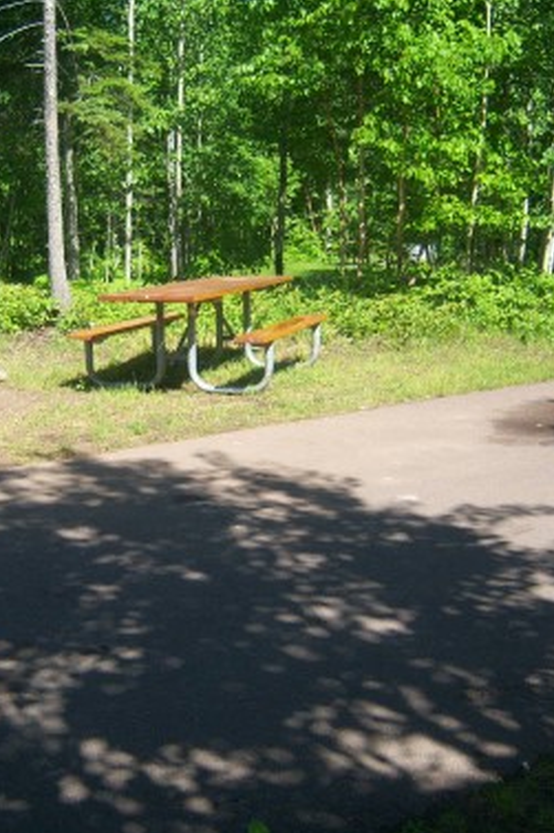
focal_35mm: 51
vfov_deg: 38.9
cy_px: 410
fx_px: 1178
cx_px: 187
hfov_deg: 26.3
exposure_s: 1/640
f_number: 2.8
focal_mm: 7.5
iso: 80
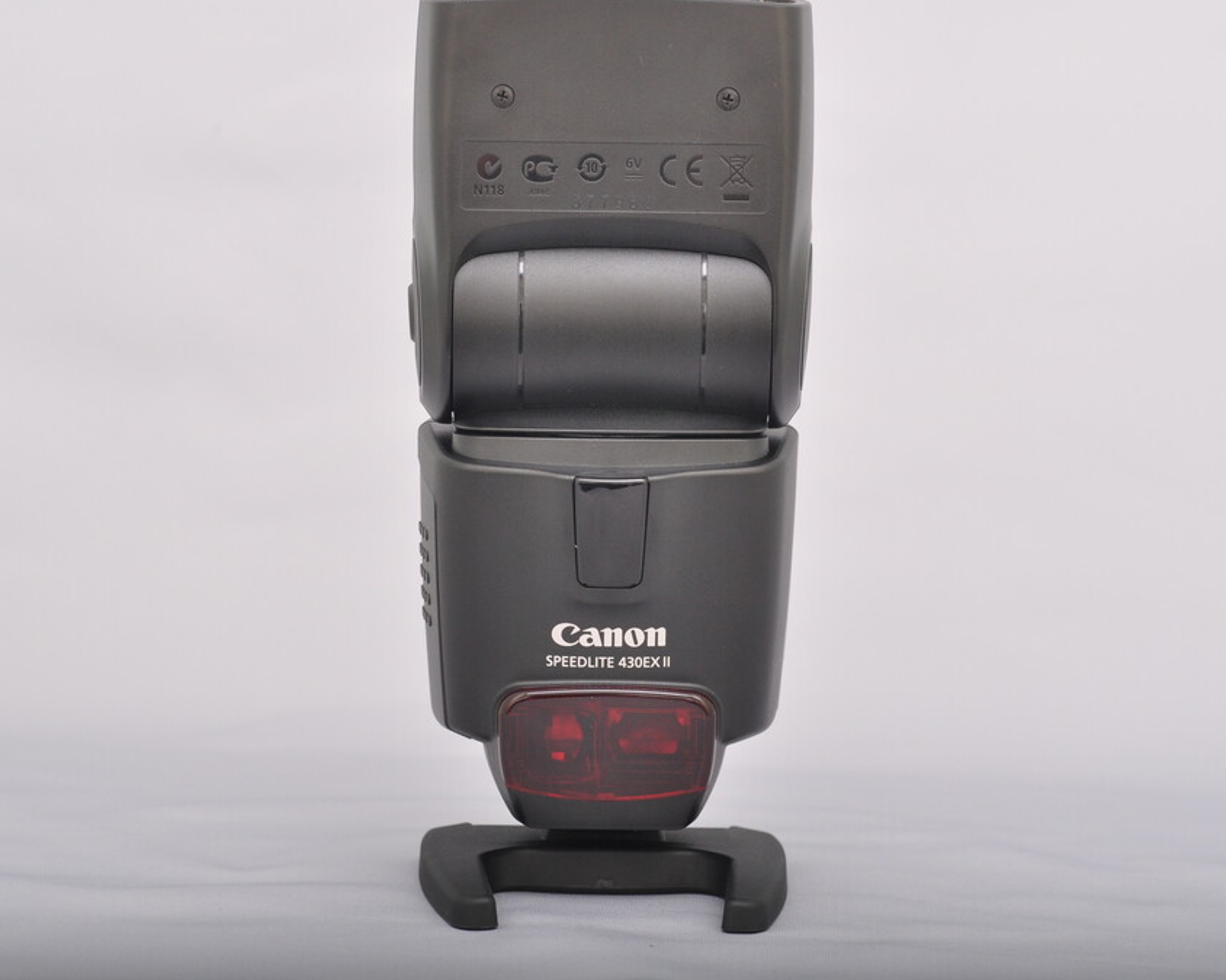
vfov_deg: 12.8
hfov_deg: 16.0
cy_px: 423
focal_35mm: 120
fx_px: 4354
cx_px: 577
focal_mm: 60
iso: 400
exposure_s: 1/250
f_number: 8
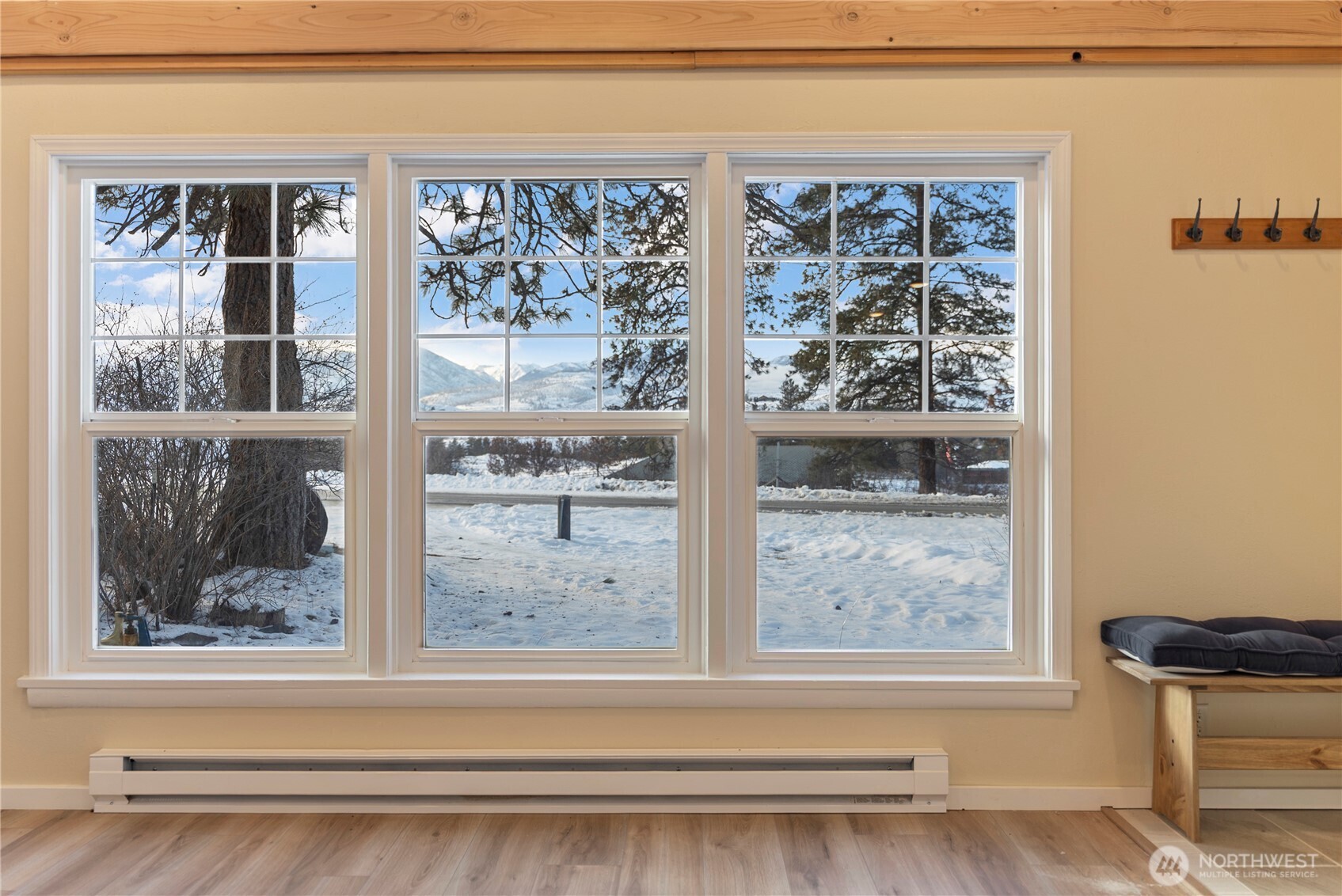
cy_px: 448
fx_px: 1014
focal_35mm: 27
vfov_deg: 47.7
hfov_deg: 67.0
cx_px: 671
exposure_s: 1/8
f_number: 2.8
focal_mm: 27.2
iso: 40
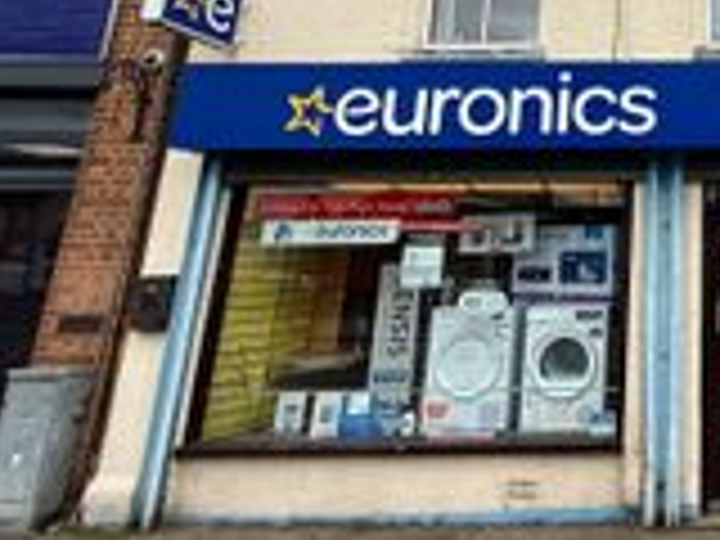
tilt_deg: +16.1
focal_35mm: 35
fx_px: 728
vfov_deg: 37.9
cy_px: 50
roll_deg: +0.1
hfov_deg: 43.8
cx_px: 742
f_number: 2.2
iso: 64
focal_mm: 2.22
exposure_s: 1/760
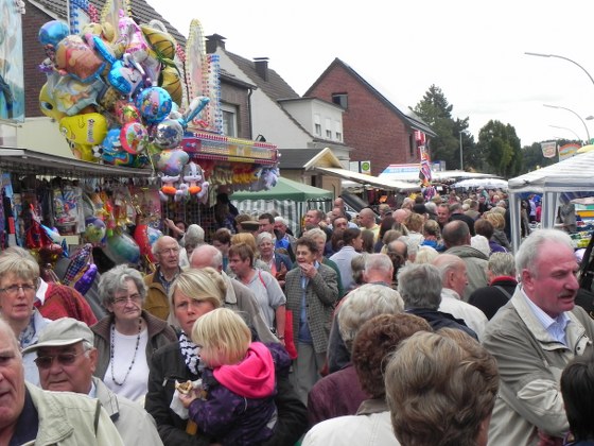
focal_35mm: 58
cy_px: 223
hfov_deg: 33.2
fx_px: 995
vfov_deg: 25.2
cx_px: 297
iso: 160
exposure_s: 1/224
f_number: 5.6
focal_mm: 10.3
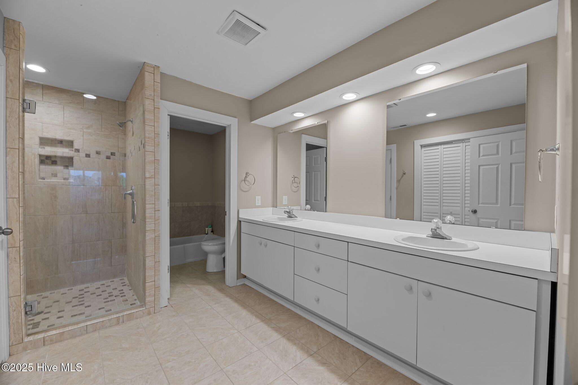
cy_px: 192
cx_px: 289
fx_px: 225
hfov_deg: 104.3
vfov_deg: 81.2
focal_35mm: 14
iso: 400
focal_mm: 14
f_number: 9
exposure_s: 1/2.5
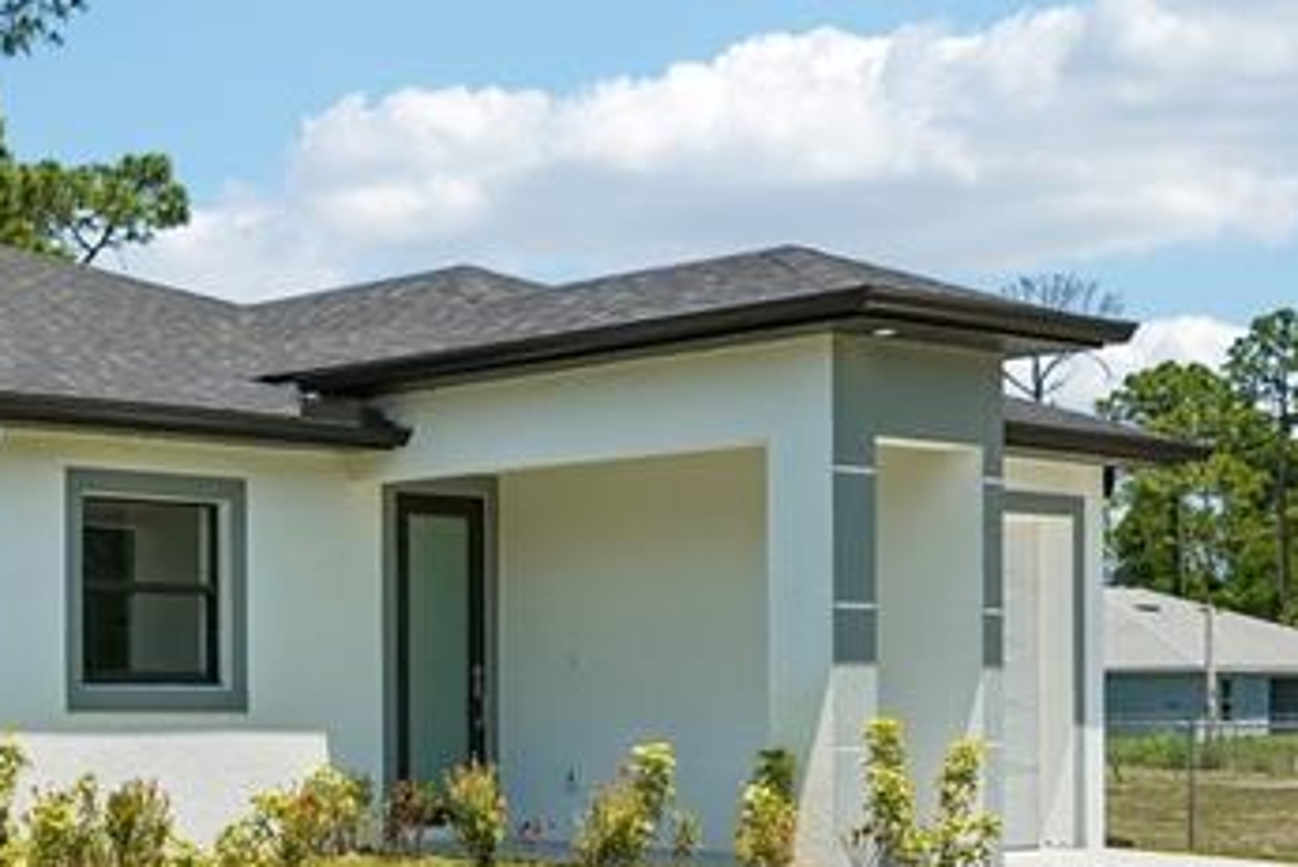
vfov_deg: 19.0
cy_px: 679
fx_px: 2561
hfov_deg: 25.0
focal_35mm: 71
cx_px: -345
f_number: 8
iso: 400
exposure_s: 1/2000
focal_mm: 24
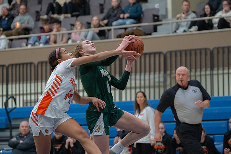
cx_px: 100
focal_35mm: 168
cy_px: 55
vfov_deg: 8.2
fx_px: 1080
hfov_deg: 12.2
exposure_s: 1/1000
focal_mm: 131
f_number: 4
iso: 12800
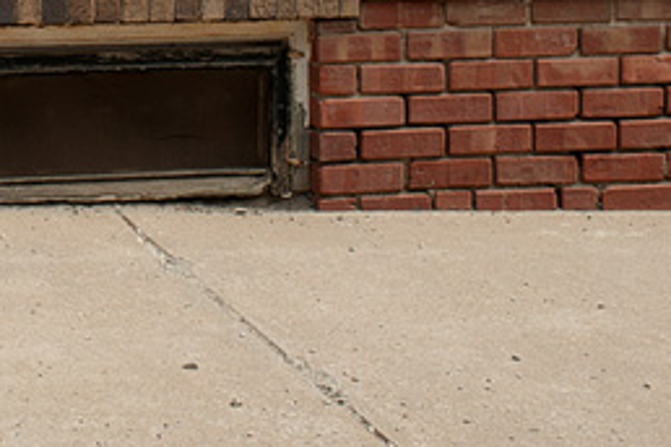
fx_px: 2274
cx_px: -86
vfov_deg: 10.6
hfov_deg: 16.2
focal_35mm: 122
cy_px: -326
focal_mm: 35
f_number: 4
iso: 200
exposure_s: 1/2000
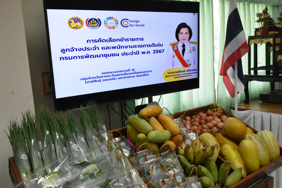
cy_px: 94
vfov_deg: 38.4
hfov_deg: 55.1
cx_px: 141
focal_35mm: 34
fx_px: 270
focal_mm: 23
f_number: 7.1
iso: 3200
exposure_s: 1/200
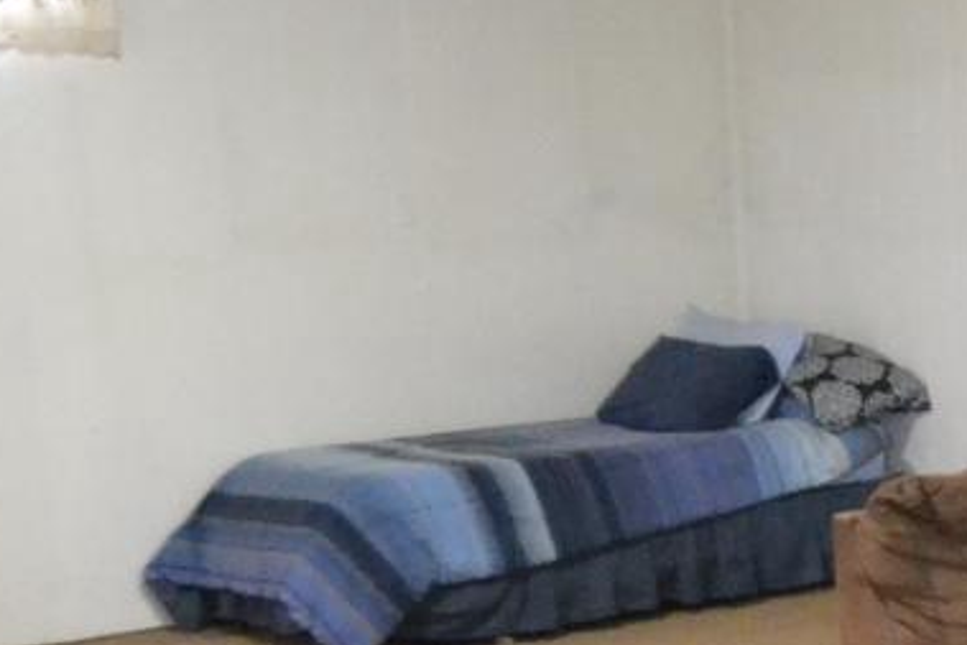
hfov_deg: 23.1
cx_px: 1146
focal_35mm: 81
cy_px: 567
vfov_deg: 16.7
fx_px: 2176
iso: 3200
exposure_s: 1/50
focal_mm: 10
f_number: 3.5
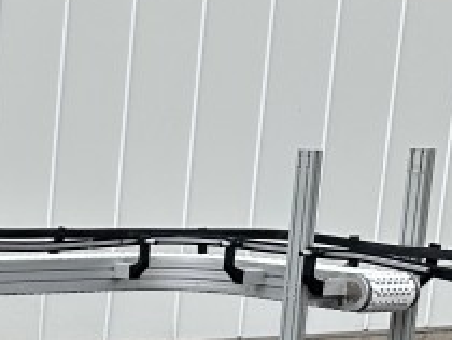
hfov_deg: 14.1
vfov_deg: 12.5
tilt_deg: -11.5
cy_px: 381
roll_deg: -0.3
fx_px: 1529
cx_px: -456
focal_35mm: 117
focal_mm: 6.86
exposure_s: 1/484
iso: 80
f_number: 1.78
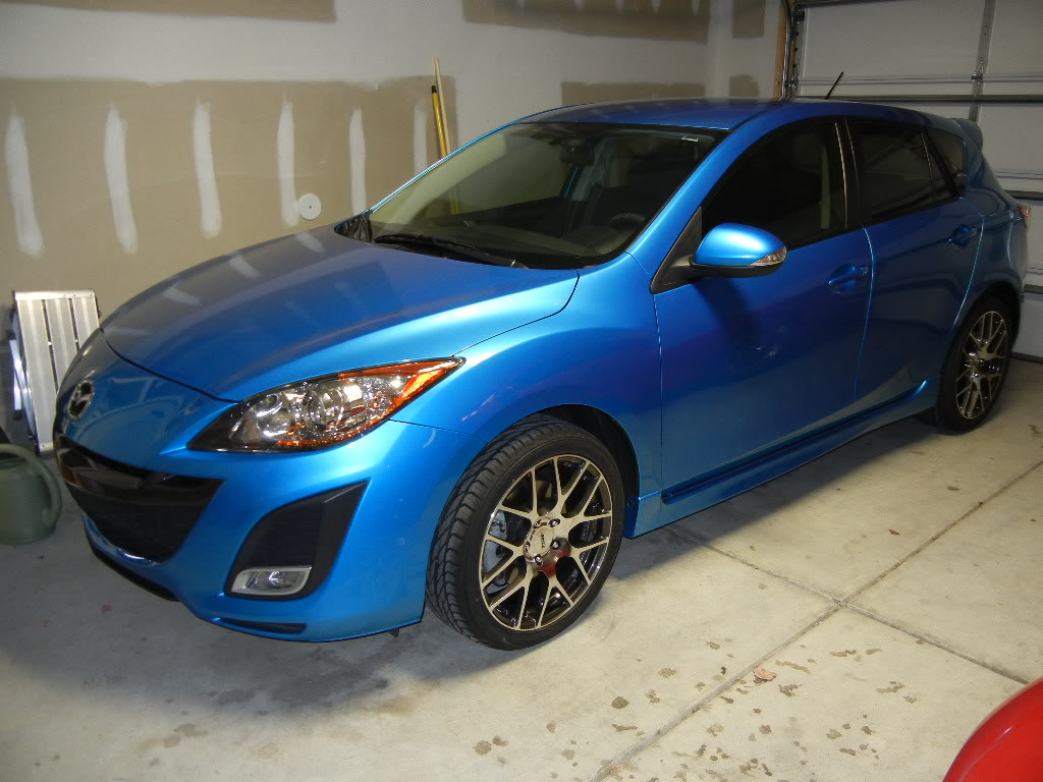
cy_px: 391
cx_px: 522
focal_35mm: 30
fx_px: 904
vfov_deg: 46.8
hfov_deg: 60.0
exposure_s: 1/30
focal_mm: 5.4
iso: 200
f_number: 3.5
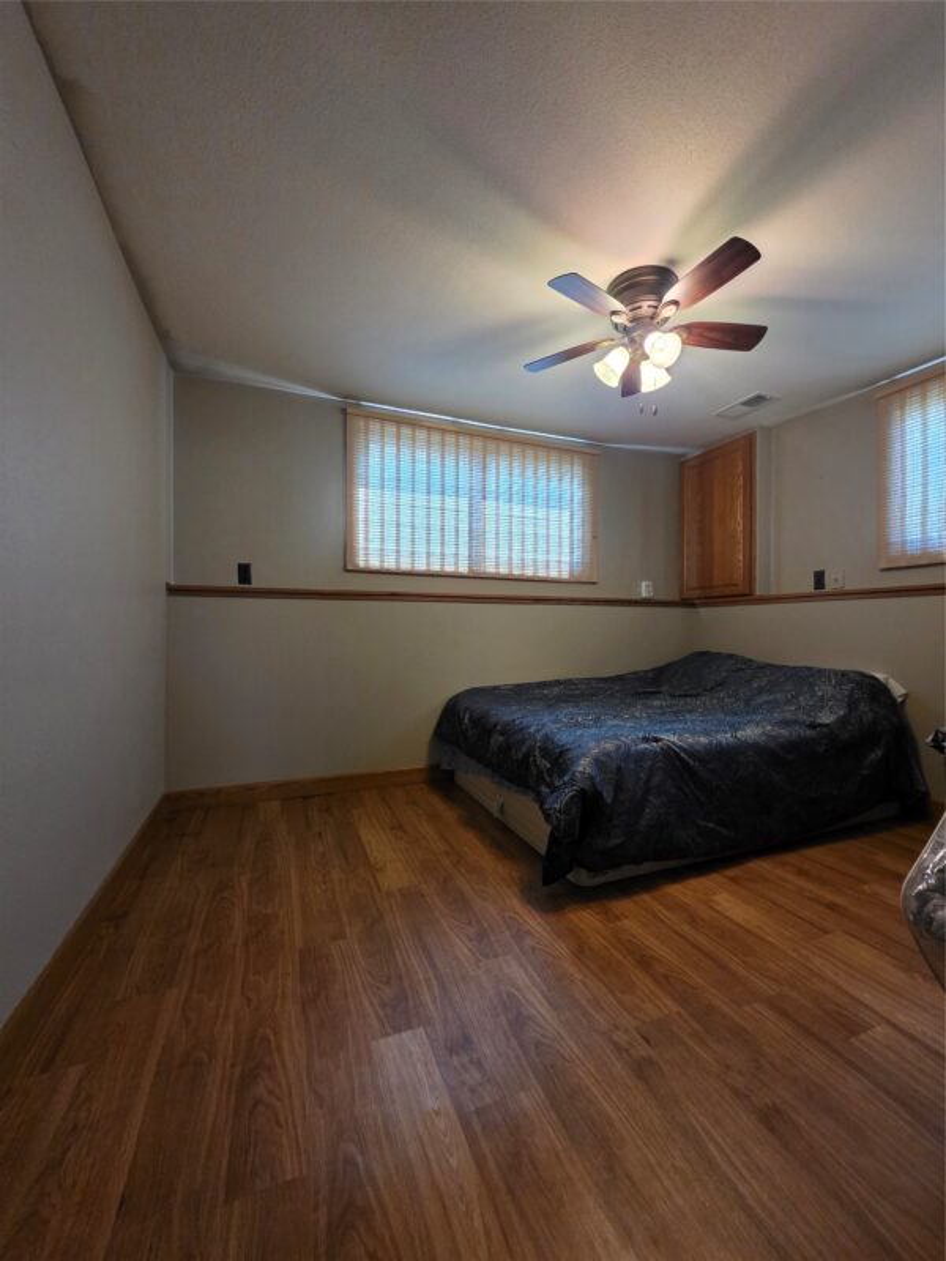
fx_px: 474
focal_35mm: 13
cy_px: 630
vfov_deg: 106.2
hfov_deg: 89.9
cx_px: 473
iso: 640
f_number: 1.9
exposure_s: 1/60
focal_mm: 2.2
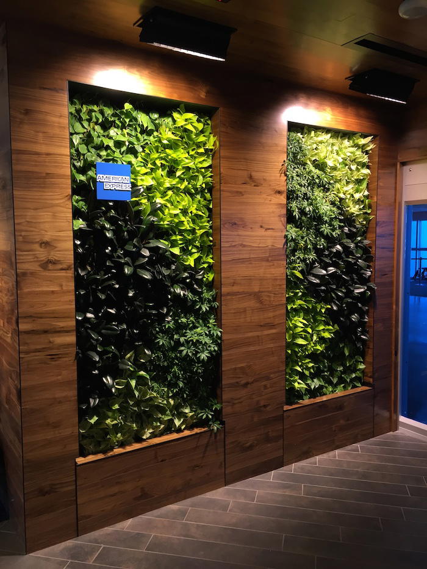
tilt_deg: -5.2
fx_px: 477
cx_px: 214
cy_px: 284
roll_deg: +0.4
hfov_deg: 48.2
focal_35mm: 29
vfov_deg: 61.7
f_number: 2.2
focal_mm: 4.15
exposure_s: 1/40
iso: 32
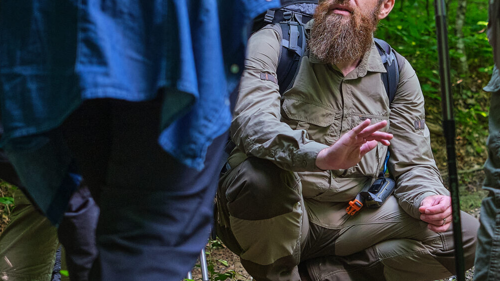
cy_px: 213
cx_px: 331
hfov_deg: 16.0
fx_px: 1777
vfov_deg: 9.0
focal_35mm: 134
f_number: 2.8
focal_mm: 33
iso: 800
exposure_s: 1/200
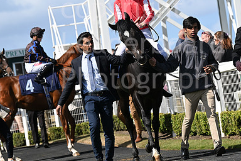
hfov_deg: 9.4
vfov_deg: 6.3
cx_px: 144
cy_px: 49
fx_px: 1466
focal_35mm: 219
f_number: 5.6
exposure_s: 1/2500
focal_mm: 145
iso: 400
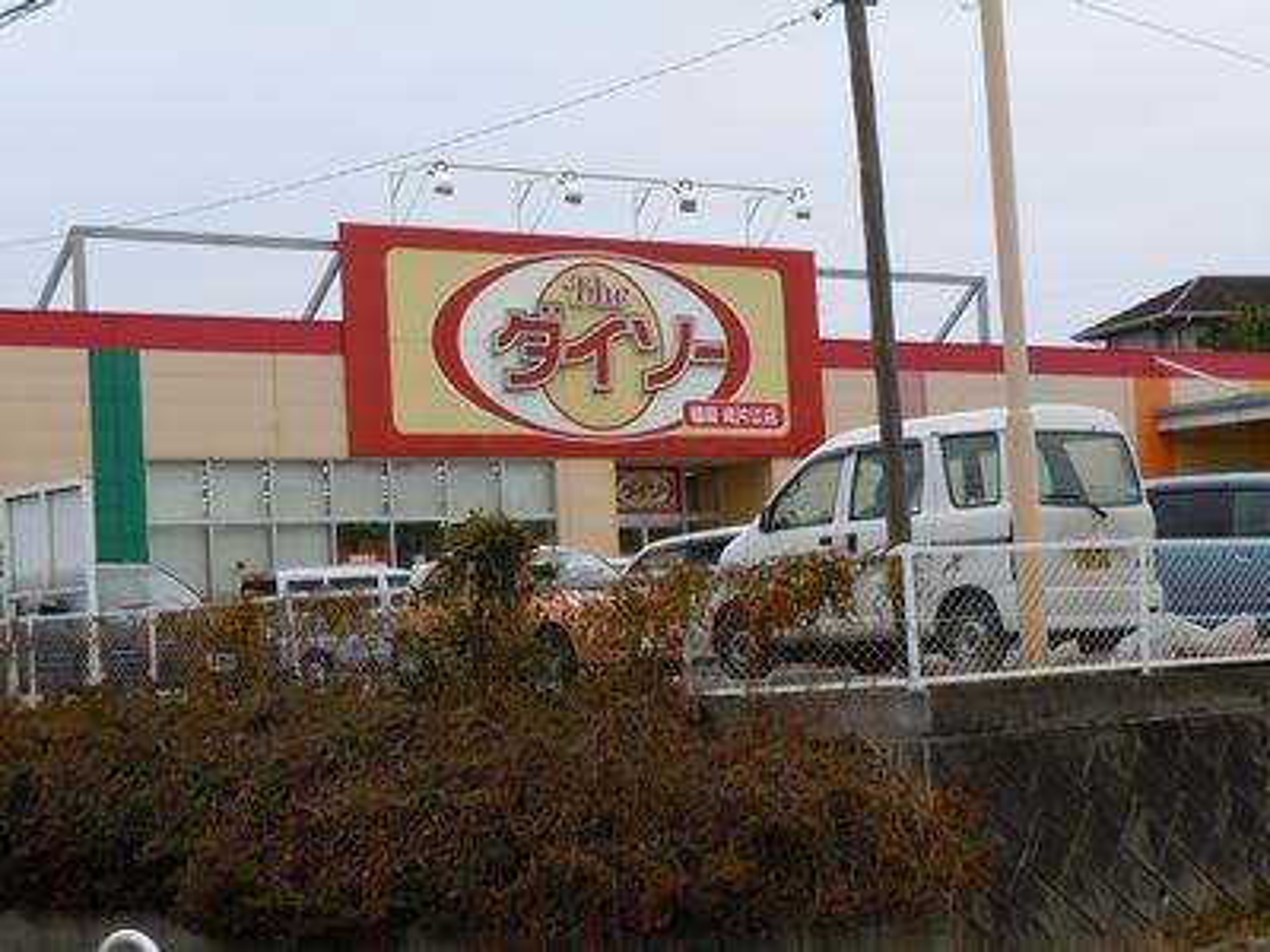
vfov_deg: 17.0
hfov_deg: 22.5
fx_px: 3192
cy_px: 476
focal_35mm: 87
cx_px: 635
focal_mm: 15.6
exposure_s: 1/200
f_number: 5.3
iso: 100
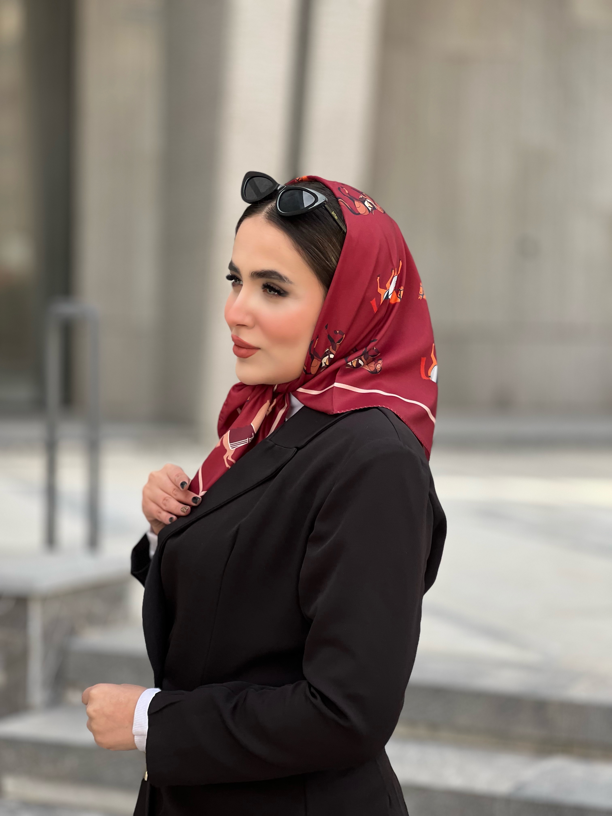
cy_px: 408
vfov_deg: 25.3
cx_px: 306
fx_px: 1815
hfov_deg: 19.1
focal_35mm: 77
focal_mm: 9
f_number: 2.8
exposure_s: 1/121
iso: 25
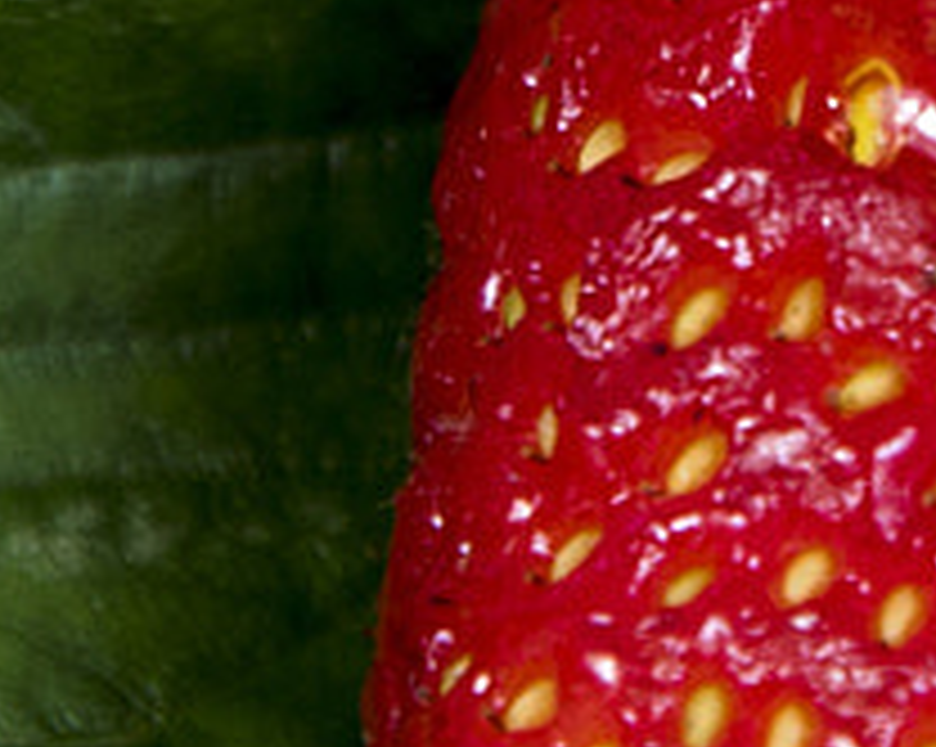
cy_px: -608
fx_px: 23967
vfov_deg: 1.8
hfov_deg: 2.2
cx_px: 1026
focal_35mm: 866
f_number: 6.3
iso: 200
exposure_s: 1/60
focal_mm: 80
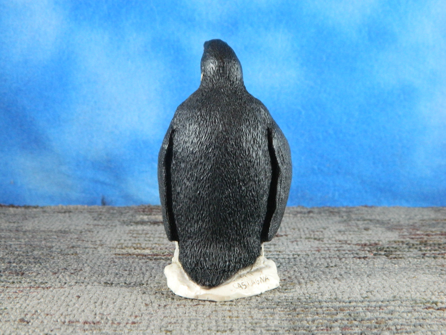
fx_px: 734
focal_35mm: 57
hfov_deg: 33.8
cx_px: 223
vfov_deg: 25.7
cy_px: 168
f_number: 3.8
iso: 400
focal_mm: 10.2
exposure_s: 1/20
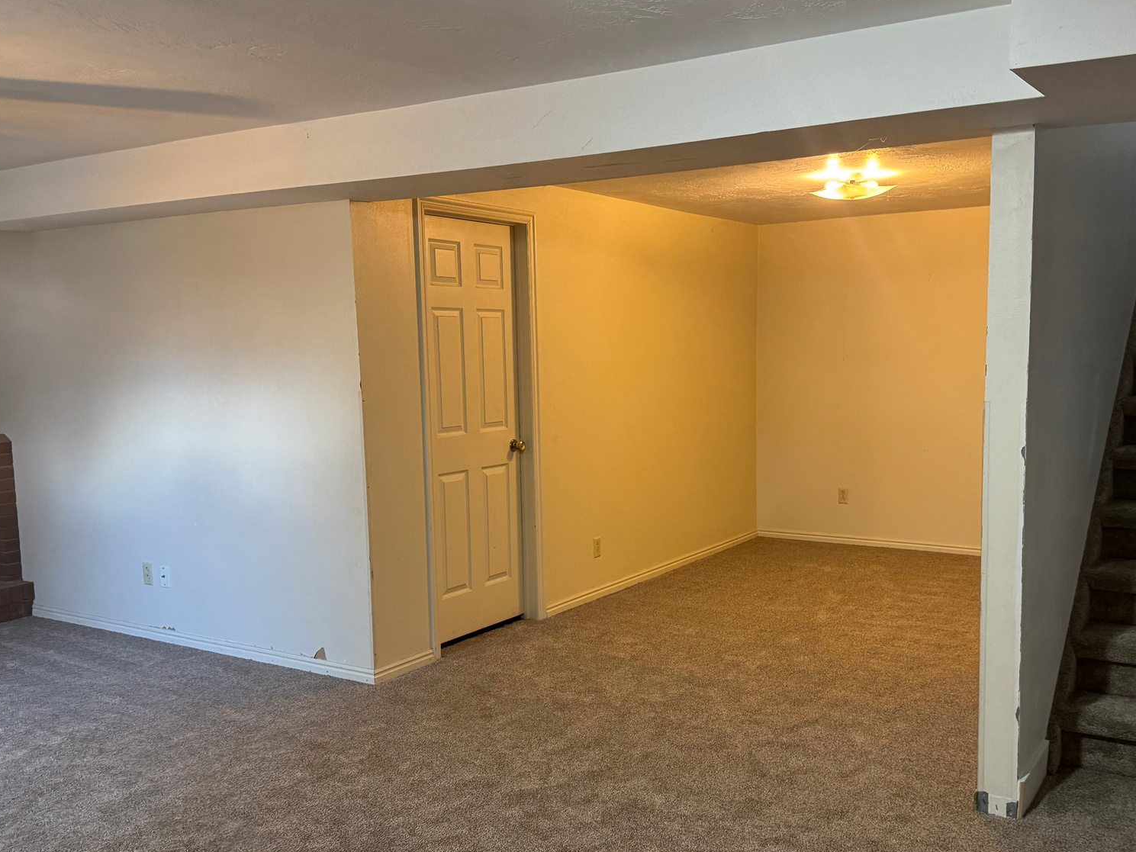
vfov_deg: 42.9
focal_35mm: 33
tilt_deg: -7.6
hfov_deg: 55.3
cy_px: 483
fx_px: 1083
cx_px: 611
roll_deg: +0.7
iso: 400
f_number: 1.78
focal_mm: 6.76
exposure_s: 1/60
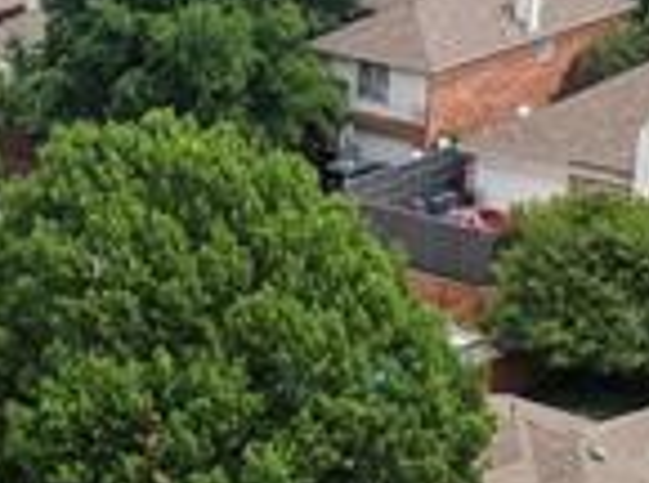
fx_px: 3179
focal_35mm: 170
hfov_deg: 11.6
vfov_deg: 8.0
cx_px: 31
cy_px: 1181
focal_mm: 8.7
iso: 130
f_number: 1.8
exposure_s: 1/120
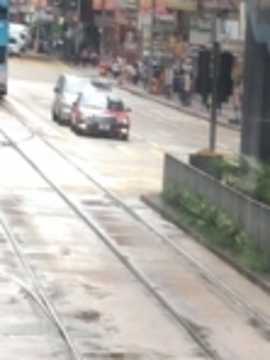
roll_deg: -7.3
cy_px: 355
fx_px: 2080
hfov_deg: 6.6
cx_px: 859
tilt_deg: -8.3
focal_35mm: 200
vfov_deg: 9.8
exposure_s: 1/85
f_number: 2.2
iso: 25
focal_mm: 4.15
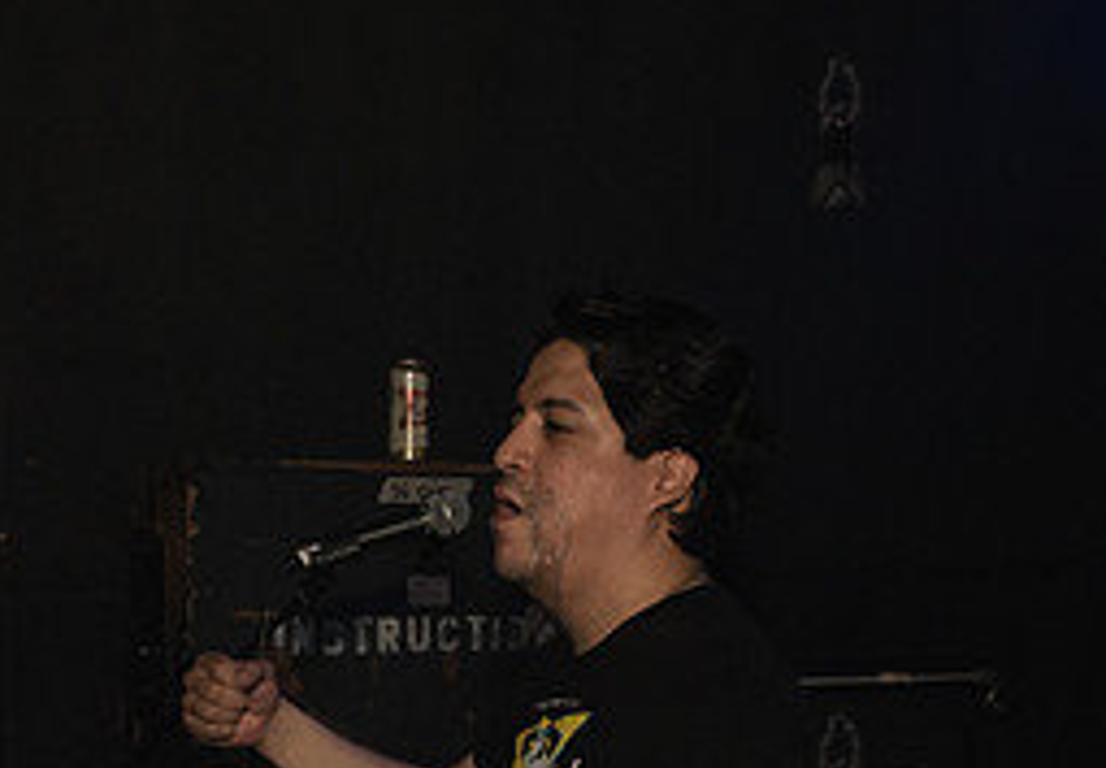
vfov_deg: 18.5
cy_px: 830
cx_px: 409
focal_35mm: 73
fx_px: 2271
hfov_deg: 27.3
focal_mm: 24
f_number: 3.5
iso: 2000
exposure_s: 1/250
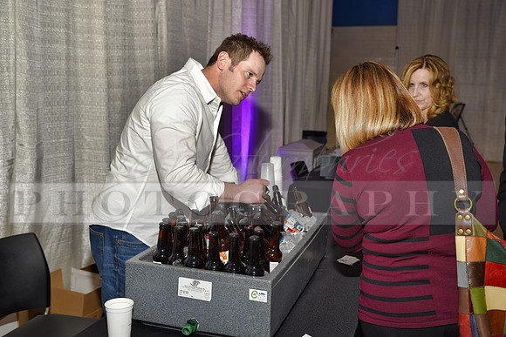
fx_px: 534
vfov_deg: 35.1
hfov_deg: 50.7
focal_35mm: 38
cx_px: 253
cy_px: 168
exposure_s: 1/60
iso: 200
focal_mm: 38
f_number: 5
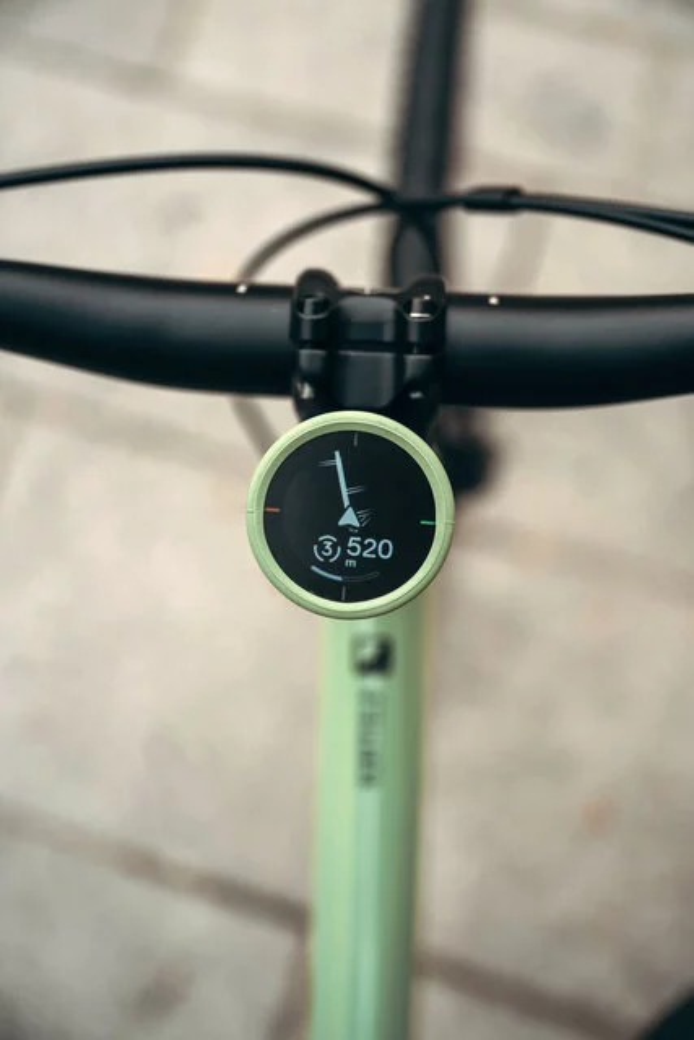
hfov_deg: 34.2
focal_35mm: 39
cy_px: 520
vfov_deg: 49.5
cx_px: 347
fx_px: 1127
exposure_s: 1/1000
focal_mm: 39
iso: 250
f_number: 2.8
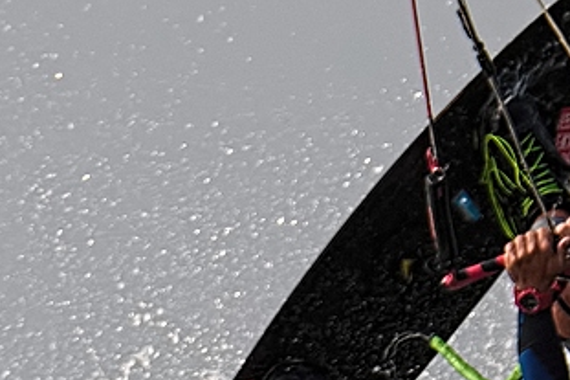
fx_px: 31158
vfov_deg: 0.7
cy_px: 305
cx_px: 493
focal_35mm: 1969
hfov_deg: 1.0
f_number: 7.1
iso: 159
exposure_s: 1/1600
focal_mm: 340
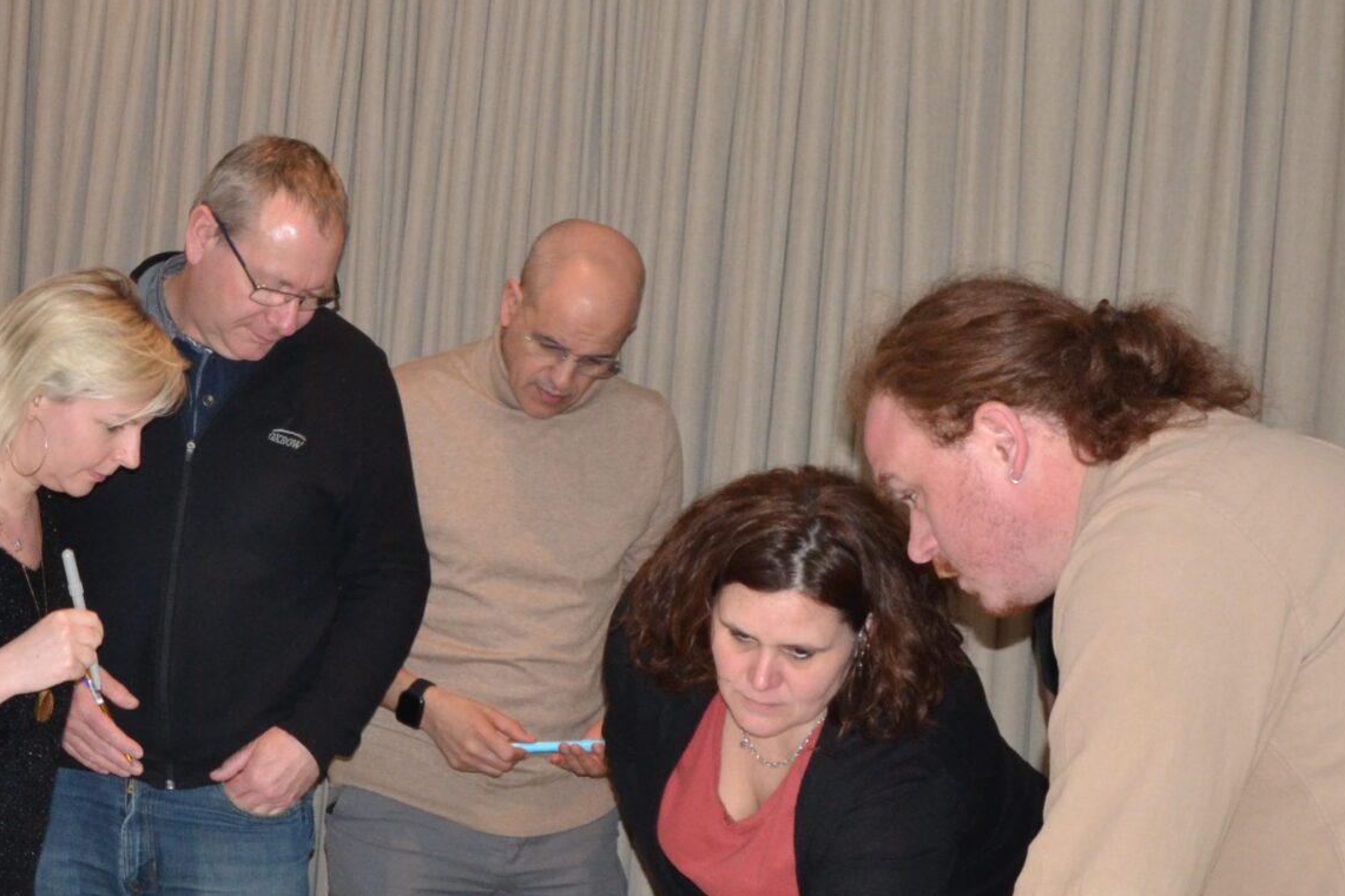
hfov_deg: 19.7
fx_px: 3772
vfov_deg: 13.5
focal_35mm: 101
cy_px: 463
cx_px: 33
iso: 800
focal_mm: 30
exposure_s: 1/60
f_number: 8
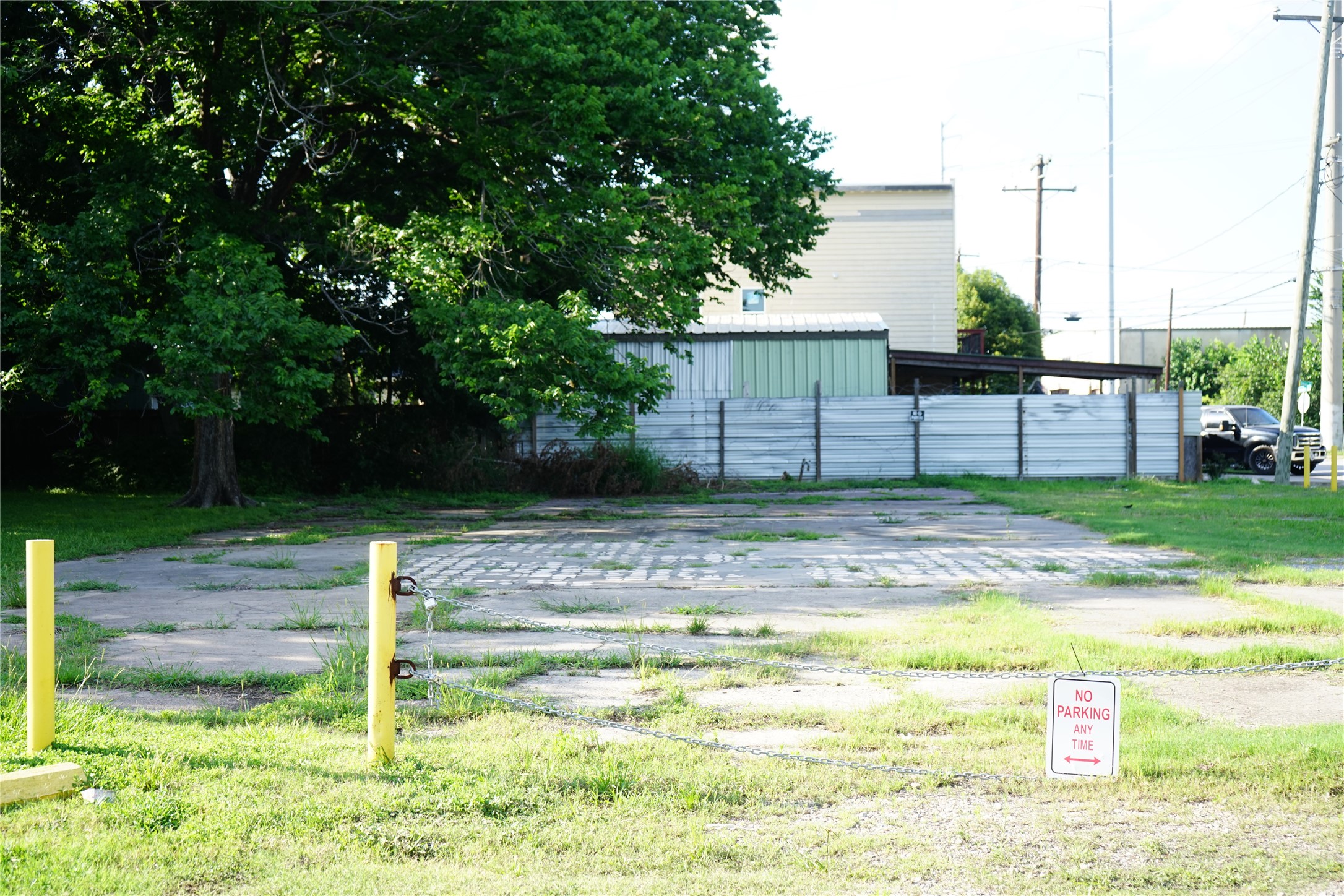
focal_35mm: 47
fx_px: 1755
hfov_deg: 41.9
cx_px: 672
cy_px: 448
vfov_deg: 28.6
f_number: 5
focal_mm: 47
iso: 100
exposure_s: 1/125
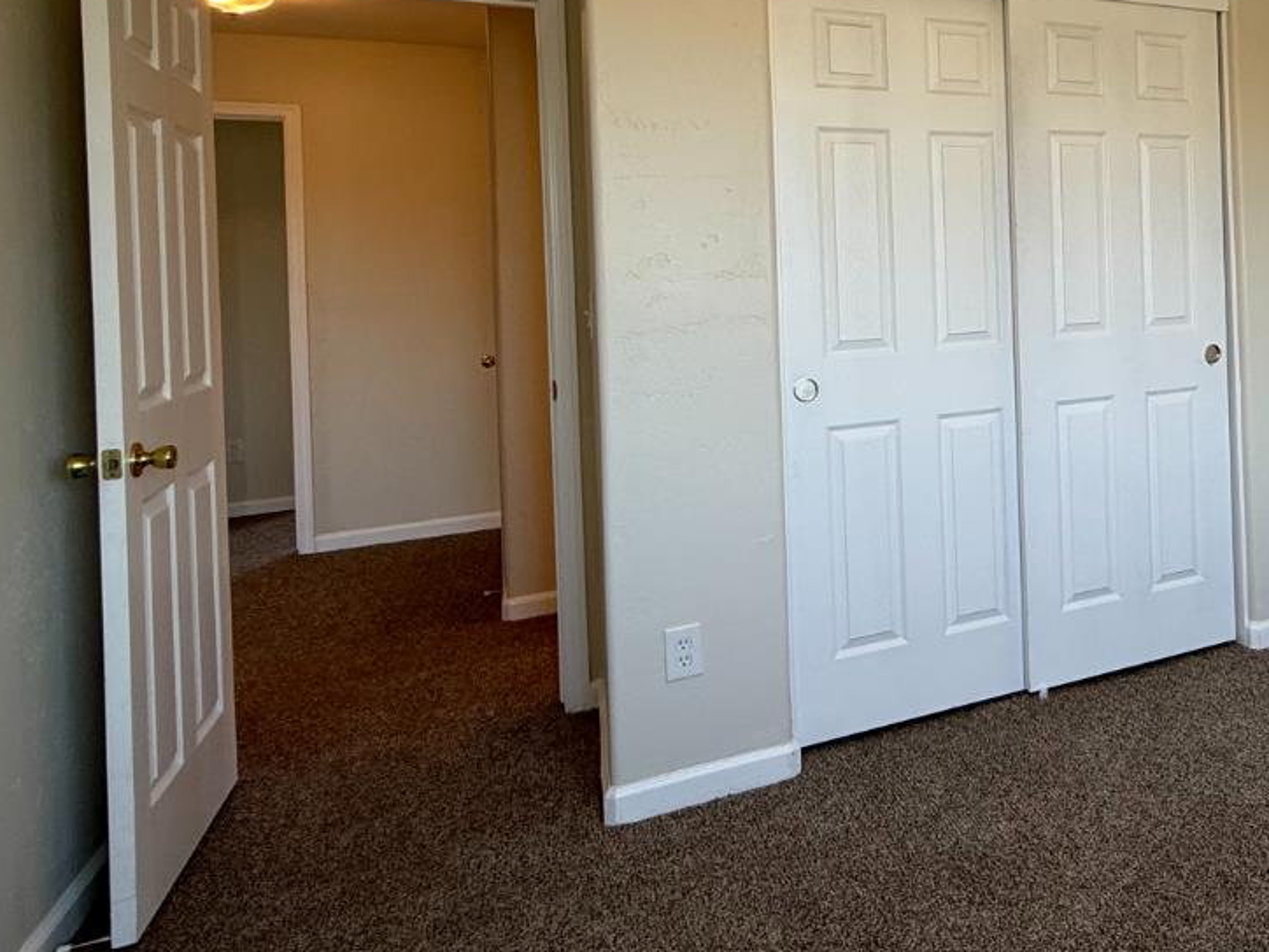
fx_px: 1063
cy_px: 259
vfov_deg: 46.8
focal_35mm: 29
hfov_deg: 52.7
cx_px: 1183
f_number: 2.2
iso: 80
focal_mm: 2.22
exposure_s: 1/120
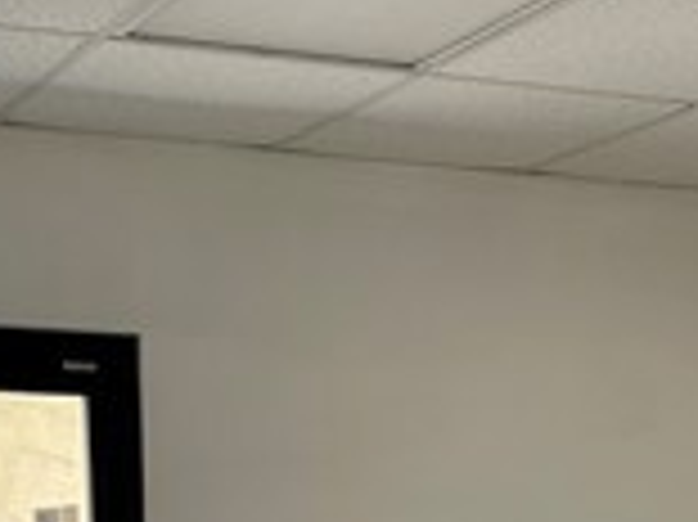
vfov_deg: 13.4
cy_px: 950
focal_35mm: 99
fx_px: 1995
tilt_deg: -9.7
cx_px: 441
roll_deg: +0.5
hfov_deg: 19.8
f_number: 1.78
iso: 80
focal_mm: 6.86
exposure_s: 1/128
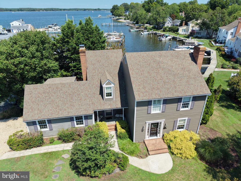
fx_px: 167
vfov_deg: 56.8
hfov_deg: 71.6
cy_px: 90
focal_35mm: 24
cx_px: 120
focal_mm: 8.67
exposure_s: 1/6000
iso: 320
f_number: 1.8
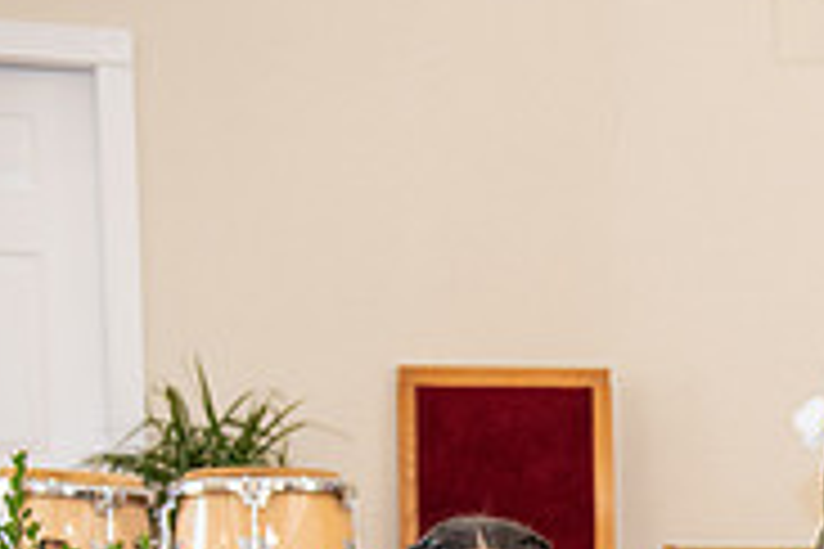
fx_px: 2609
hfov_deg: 17.1
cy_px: 839
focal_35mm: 114
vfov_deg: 11.5
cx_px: 1000
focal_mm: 36
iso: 1000
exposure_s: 1/160
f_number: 3.5
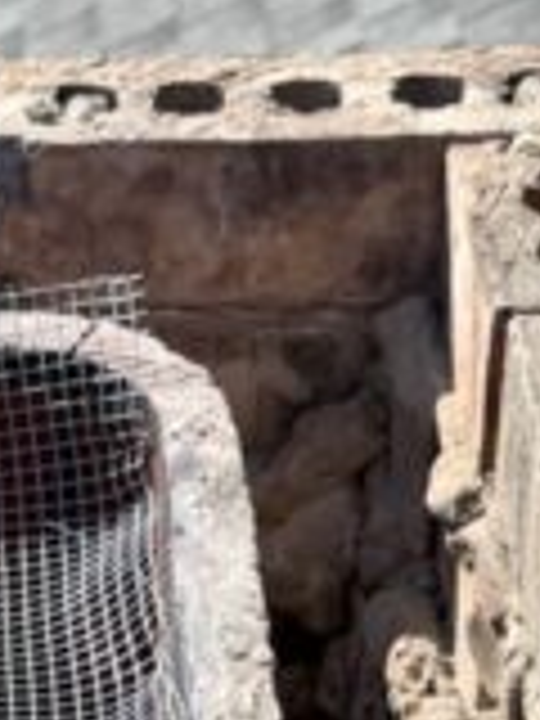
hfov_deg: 9.4
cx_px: -212
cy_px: 765
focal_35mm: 154
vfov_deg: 12.6
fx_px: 3203
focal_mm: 6.76
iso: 80
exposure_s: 1/2611
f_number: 1.78
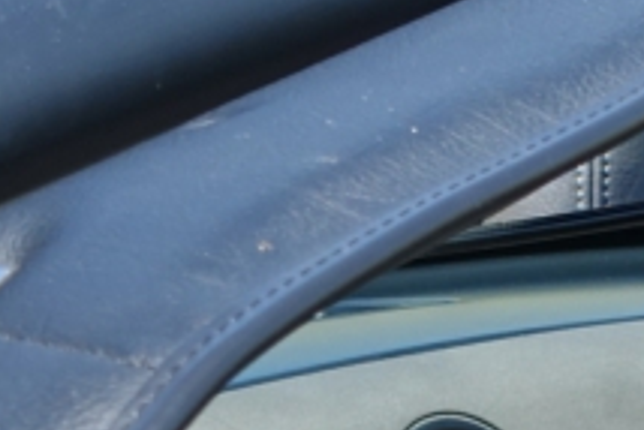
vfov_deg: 4.6
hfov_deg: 7.1
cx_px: 551
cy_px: 1221
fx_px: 5155
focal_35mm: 288
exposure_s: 1/400
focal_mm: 13.92
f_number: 4
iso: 125
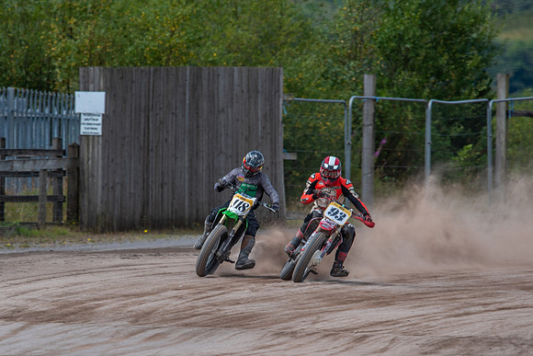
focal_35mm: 1014
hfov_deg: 2.0
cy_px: 255
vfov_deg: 1.4
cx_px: 210
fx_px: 15020
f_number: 8
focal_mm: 600
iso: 100
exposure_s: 1/320
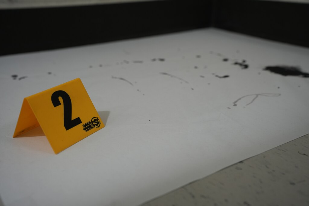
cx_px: 154
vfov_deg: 33.4
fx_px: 343
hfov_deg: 48.5
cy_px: 103
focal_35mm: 40
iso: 1000
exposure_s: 1/160
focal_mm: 40
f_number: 4
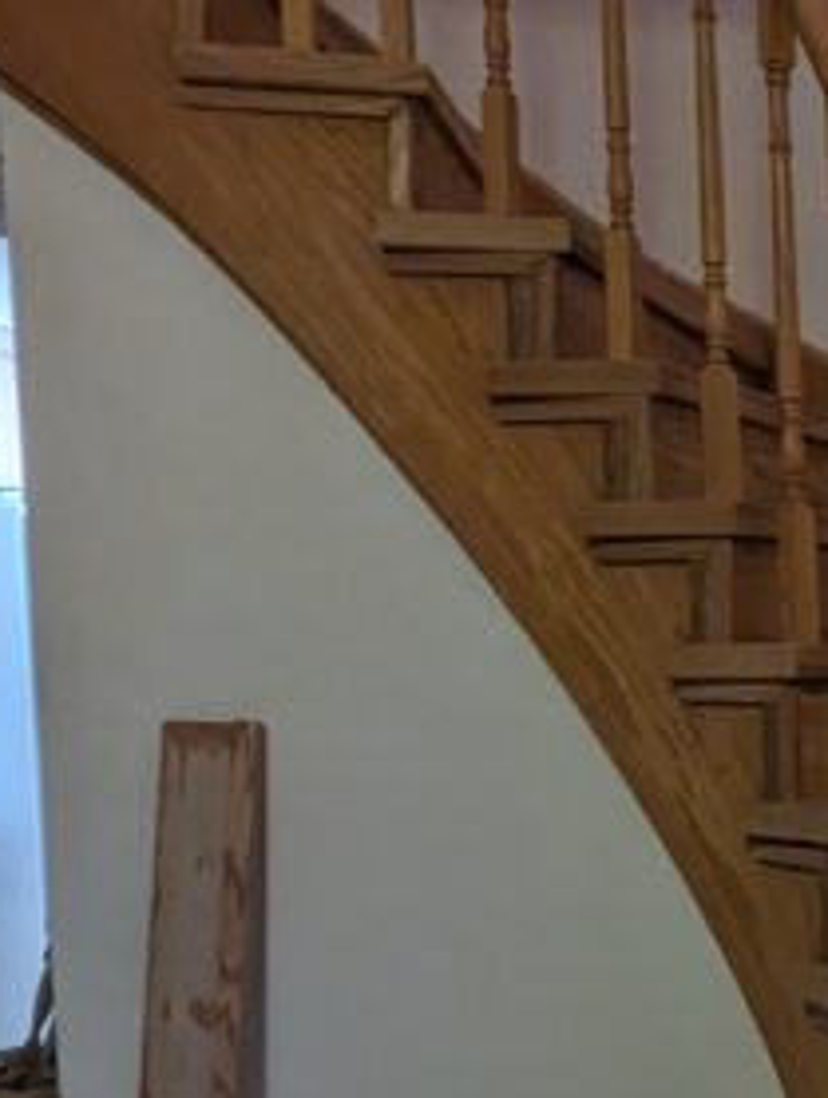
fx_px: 1525
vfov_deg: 38.8
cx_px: 1377
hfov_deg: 22.3
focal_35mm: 48
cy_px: 793
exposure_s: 1/25.3
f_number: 2.2
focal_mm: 1.95
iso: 535
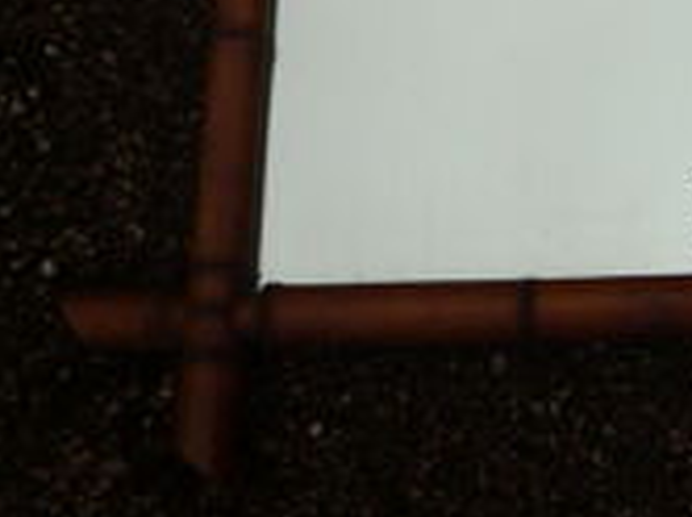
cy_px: -88
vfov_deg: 16.3
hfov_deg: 21.6
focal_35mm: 87
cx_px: 717
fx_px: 1737
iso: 100
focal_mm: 5.2
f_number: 4
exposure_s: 1/320
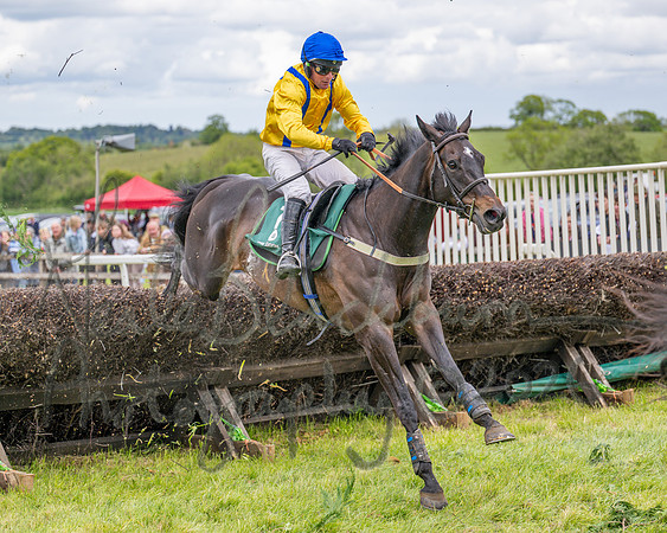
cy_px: 240
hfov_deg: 21.0
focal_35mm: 91
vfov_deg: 16.8
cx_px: 313
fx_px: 1801
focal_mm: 70
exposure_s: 1/1600
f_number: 2.8
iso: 200
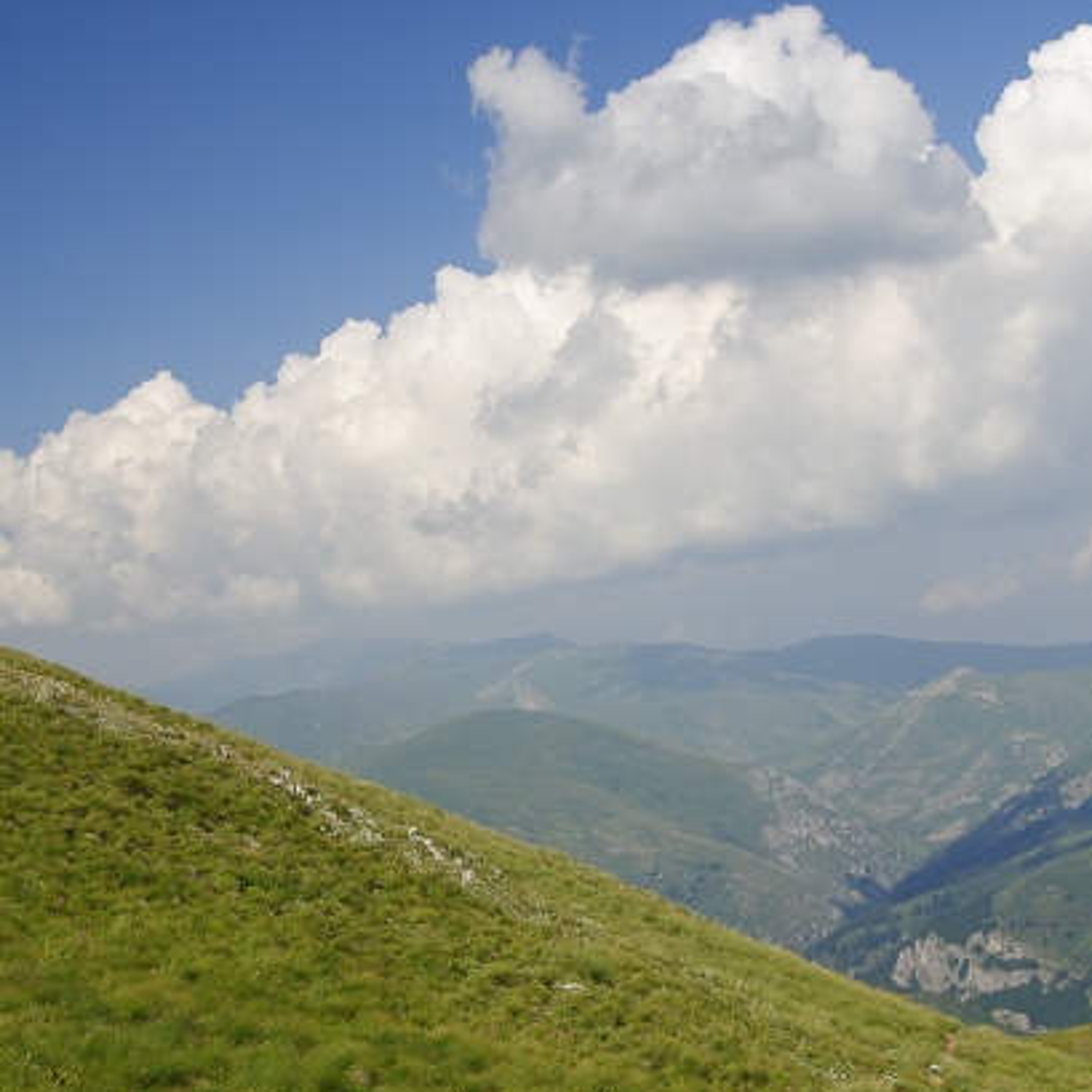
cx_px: 534
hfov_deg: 26.5
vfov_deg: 26.5
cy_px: 627
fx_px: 2320
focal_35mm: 65
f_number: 13
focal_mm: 26
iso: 100
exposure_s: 1/100
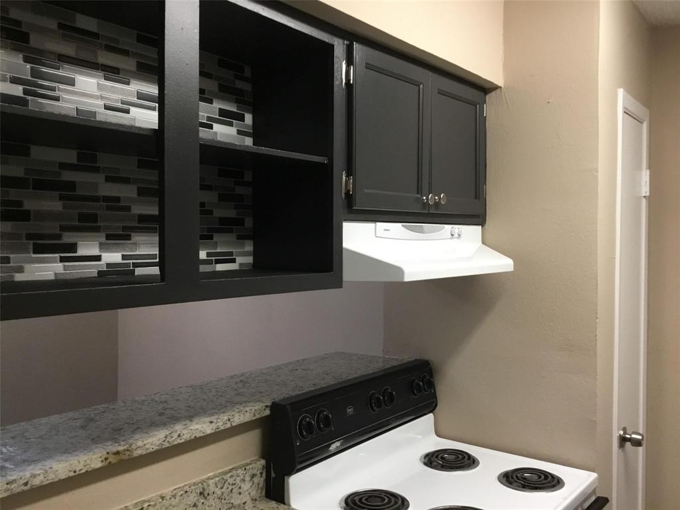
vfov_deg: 45.4
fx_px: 609
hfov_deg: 58.4
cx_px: 340
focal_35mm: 31
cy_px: 255
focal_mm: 3.3
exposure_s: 1/30
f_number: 2.4
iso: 125
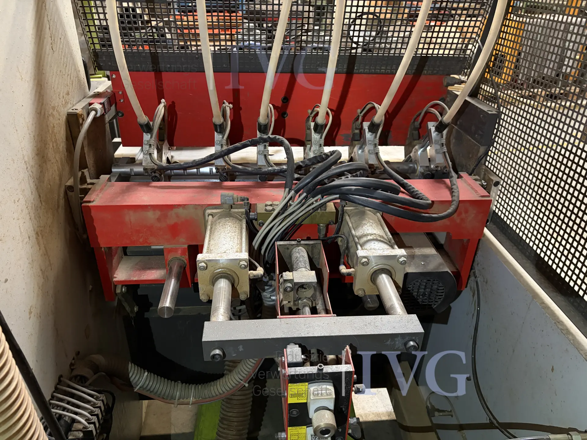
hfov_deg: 67.3
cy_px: 220
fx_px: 441
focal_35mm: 26
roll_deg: -1.3
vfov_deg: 53.1
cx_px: 294
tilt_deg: -29.8
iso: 500
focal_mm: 5.96
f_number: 1.6
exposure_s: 1/25
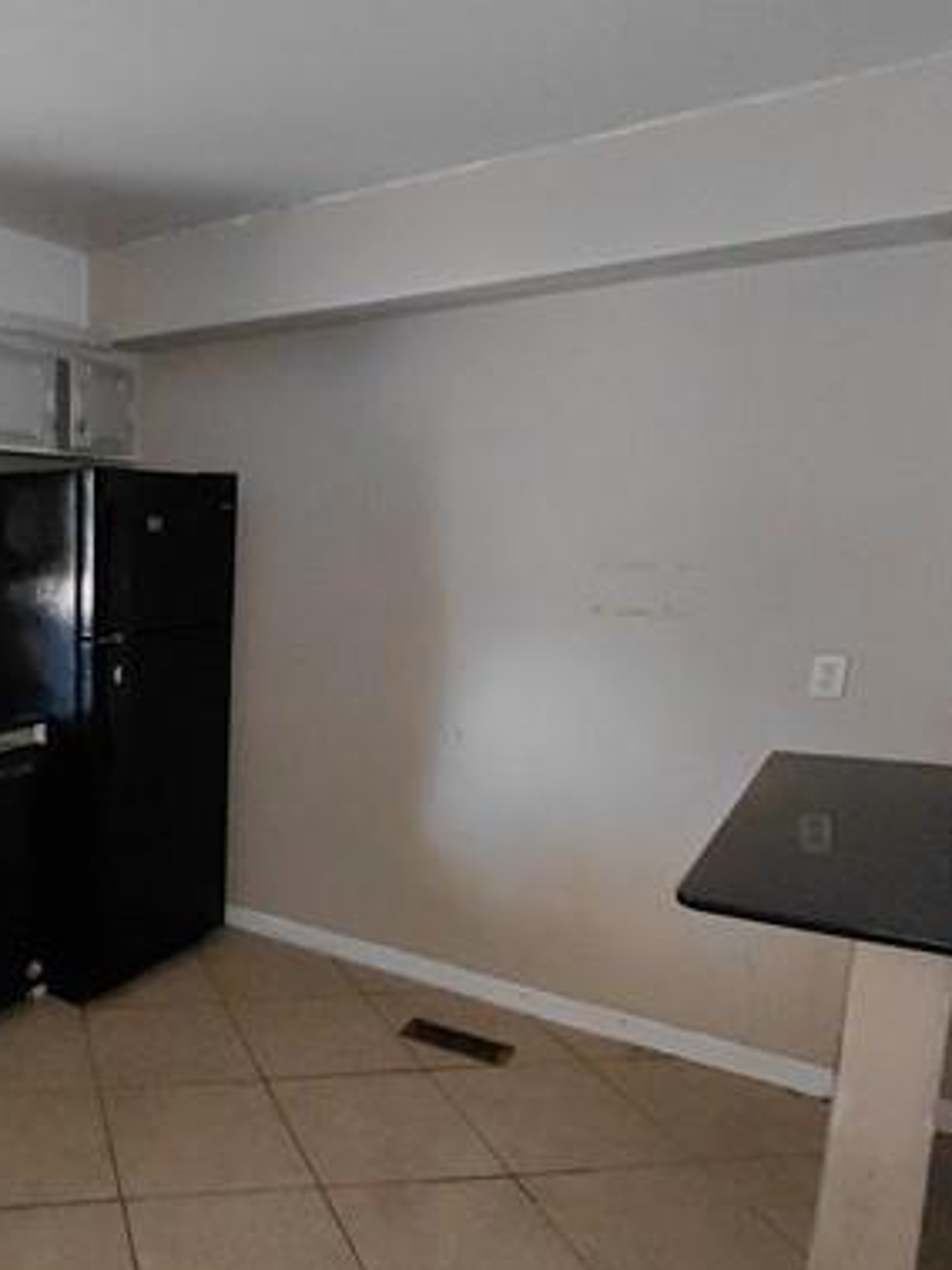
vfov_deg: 65.2
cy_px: 697
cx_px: 64
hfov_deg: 45.6
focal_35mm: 27
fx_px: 991
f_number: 2.2
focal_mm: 1.64
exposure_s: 1/10
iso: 1000
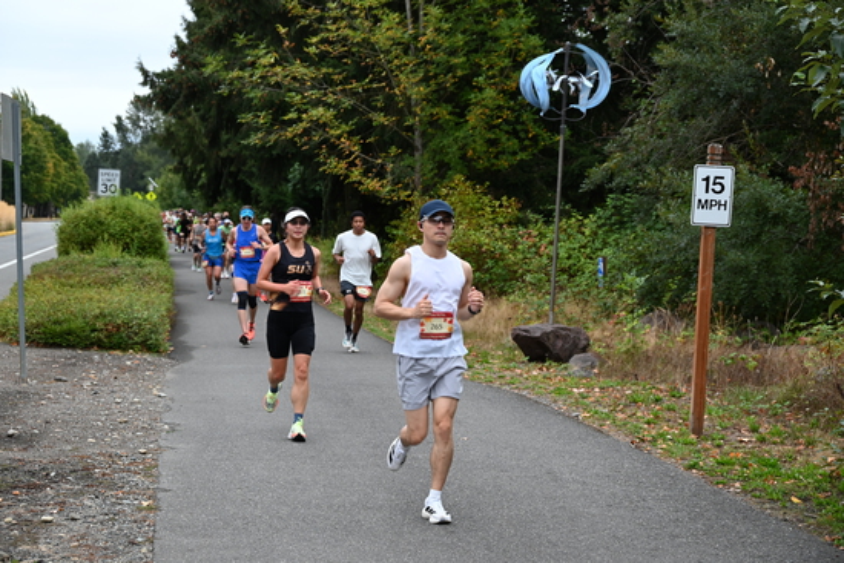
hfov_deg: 28.8
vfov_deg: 19.5
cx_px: 422
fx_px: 1641
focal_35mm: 70
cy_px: 282
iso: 450
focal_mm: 70
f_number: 6
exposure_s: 1/125
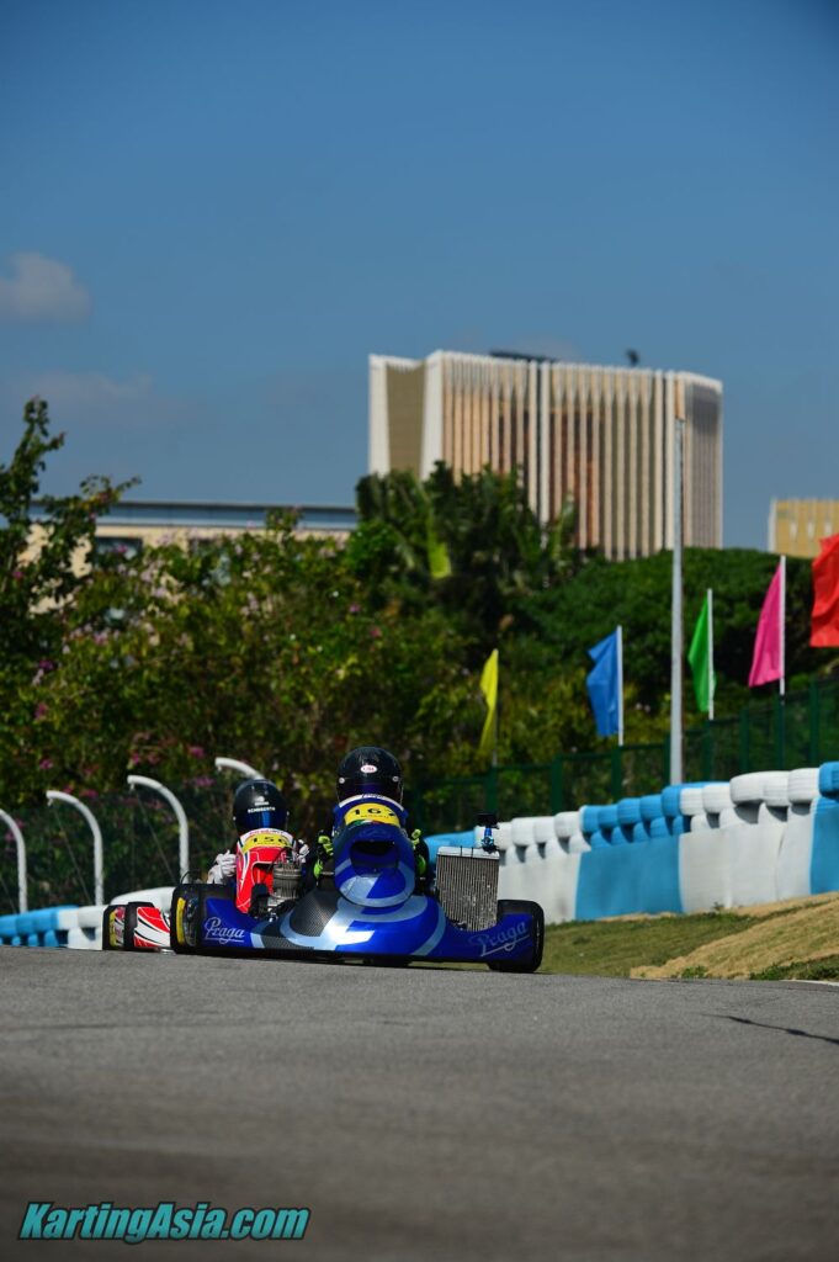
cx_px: 420
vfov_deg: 13.7
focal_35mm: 150
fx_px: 5252
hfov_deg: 9.1
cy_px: 631
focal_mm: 150
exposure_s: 1/1250
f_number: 4
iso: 100
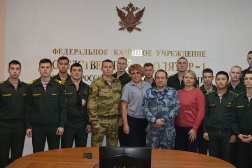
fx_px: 357
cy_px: 69
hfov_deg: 38.8
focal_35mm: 51
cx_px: 144
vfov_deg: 26.4
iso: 720
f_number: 4
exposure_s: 1/60
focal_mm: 24
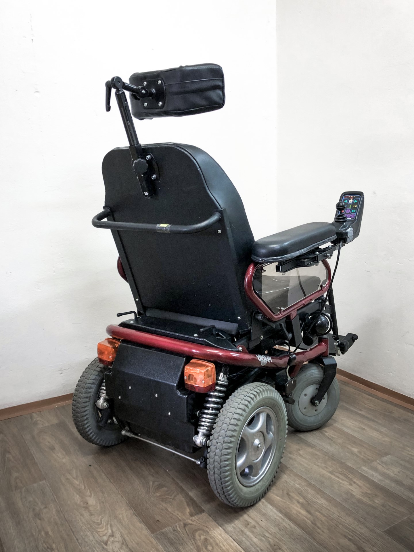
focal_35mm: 28
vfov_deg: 63.4
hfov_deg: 49.7
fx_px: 446
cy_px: 276
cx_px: 207
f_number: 1.8
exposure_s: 1/25
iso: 40
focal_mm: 4
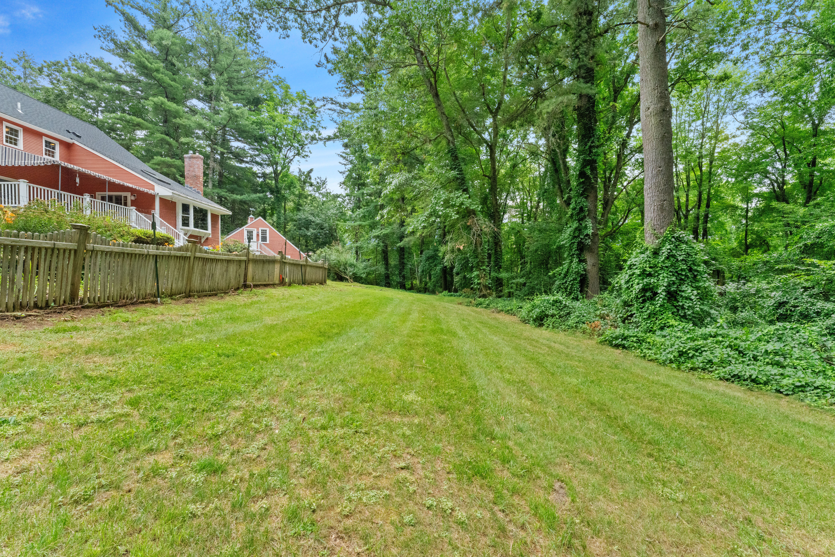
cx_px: 418
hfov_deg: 100.0
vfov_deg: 77.0
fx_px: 350
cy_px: 278
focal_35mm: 15
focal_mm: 15.1
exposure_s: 1/500
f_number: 11
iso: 3200
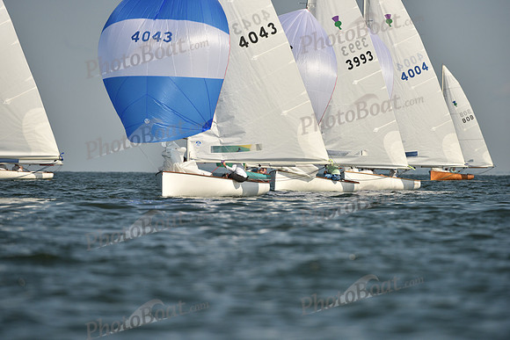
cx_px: 255
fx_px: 5668
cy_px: 170
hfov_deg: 5.2
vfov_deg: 3.4
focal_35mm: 400
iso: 250
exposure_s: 1/2500
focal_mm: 400
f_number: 5.6
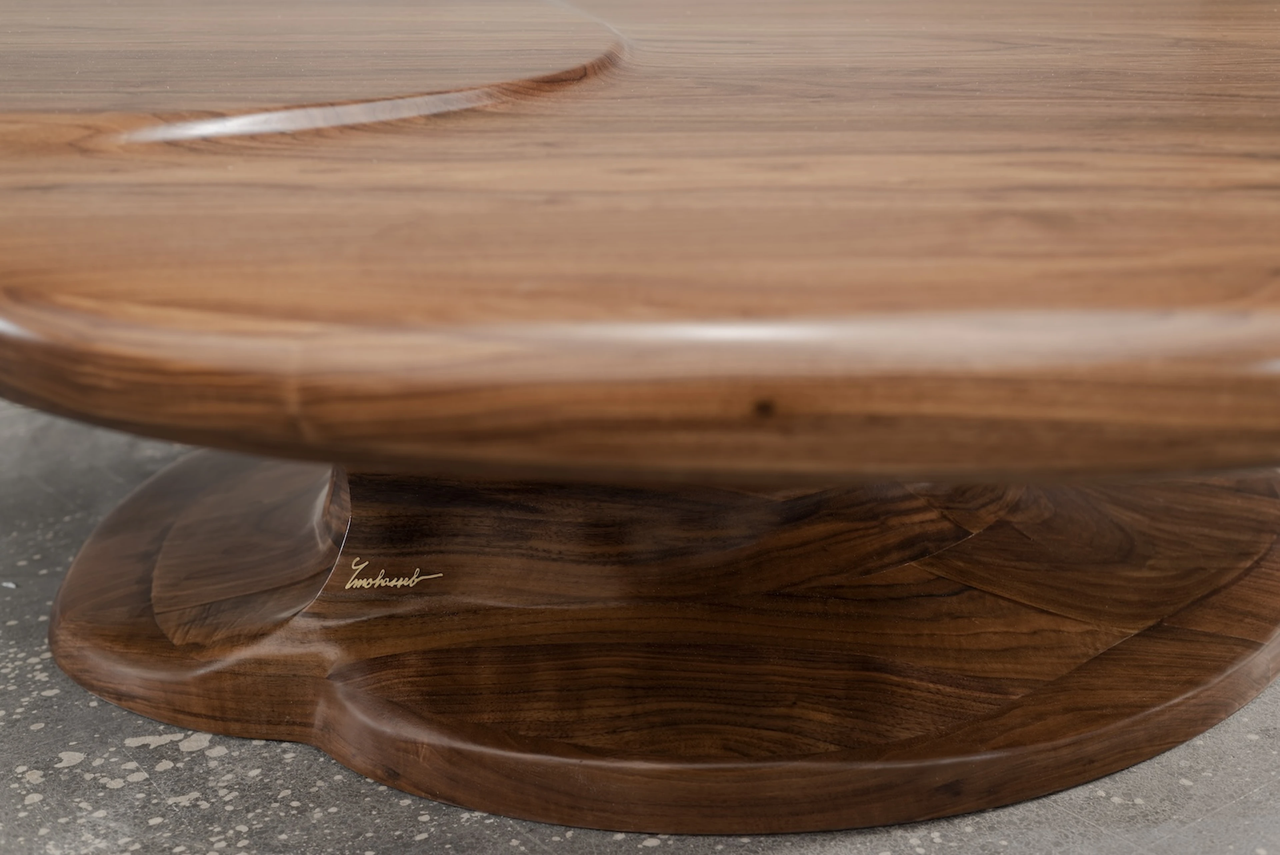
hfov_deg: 39.6
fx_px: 1778
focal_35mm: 50
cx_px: 640
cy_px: 428
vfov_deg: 27.0
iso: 31
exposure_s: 1/80
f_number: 5
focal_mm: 50
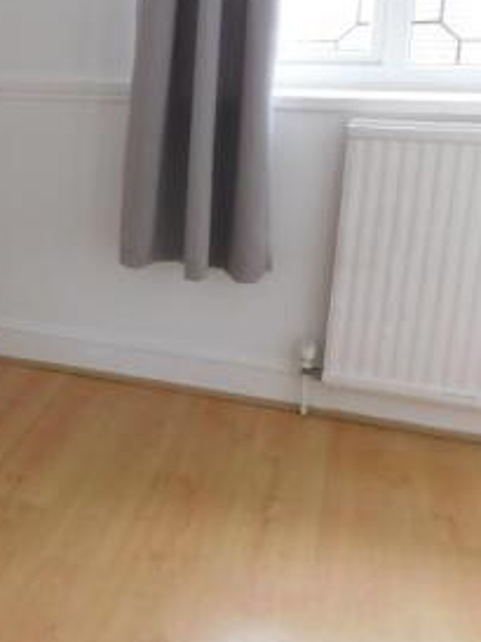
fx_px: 909
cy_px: 233
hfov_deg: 25.6
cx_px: -140
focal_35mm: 49
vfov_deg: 38.6
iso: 140
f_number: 3
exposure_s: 1/30
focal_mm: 4
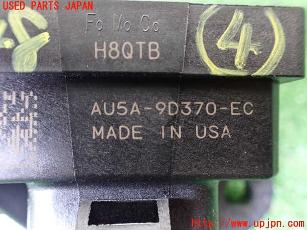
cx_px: 154
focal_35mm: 30
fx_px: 266
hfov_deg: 60.0
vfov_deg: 46.8
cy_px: 115
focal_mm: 5.4
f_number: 2.3
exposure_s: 1/30
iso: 1000
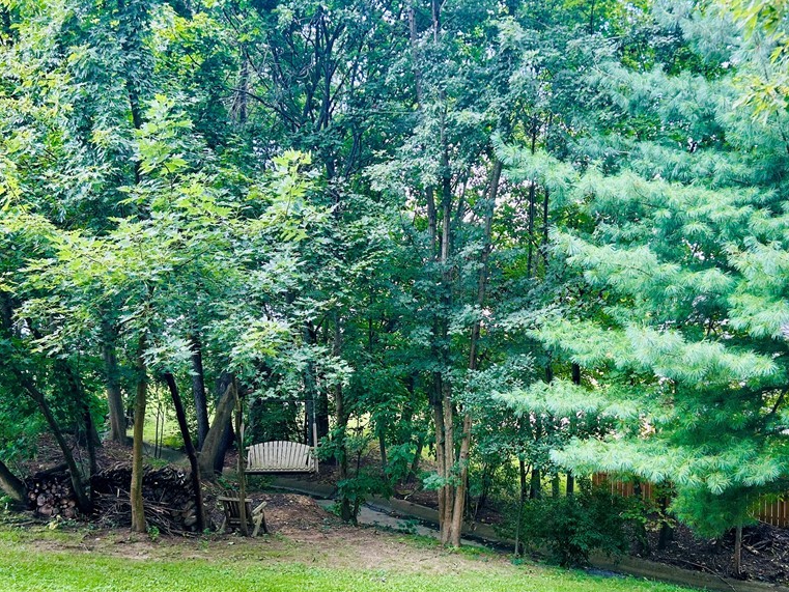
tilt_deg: -3.4
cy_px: 363
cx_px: 477
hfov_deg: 52.2
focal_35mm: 35
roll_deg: +0.5
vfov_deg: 40.5
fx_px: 798
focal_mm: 5.7
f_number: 1.5
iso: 40
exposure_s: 1/202
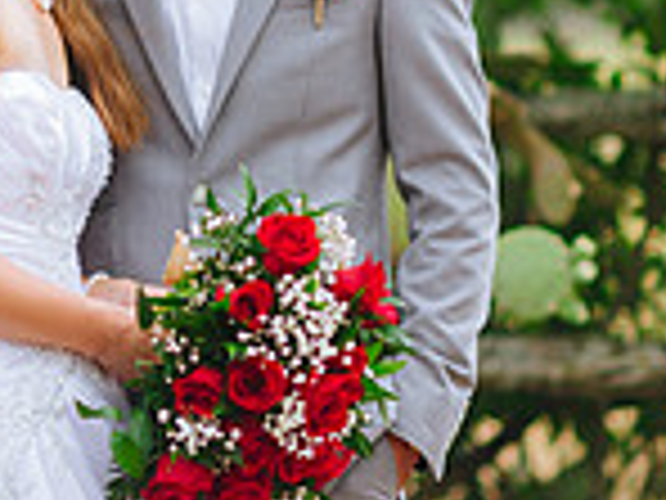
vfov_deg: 6.0
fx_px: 4771
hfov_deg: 8.0
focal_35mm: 248
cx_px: 180
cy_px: 14
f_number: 1.6
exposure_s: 1/800
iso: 80
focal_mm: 85
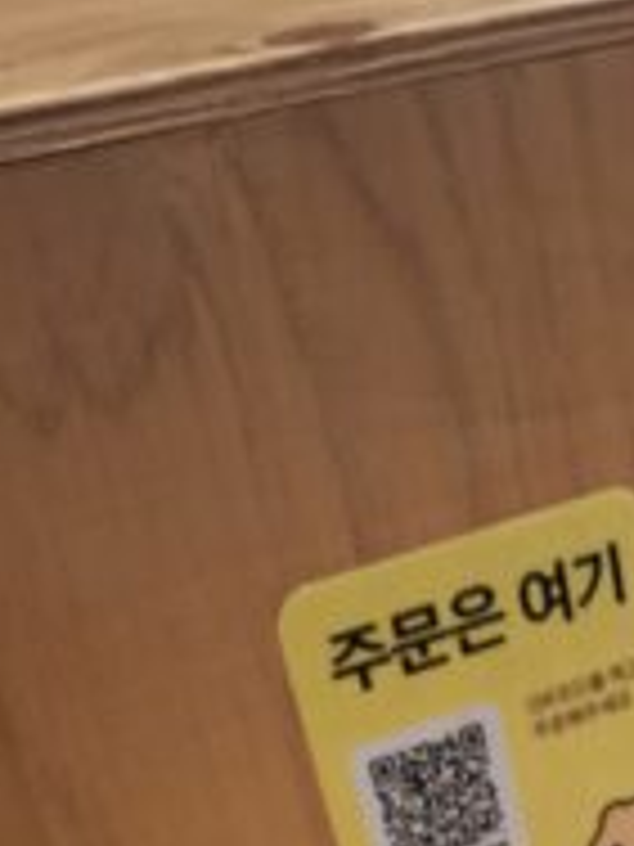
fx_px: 1954
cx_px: 935
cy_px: 1274
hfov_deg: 16.8
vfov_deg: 20.7
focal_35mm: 80
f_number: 1.8
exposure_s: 1/30
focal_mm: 4.69
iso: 250
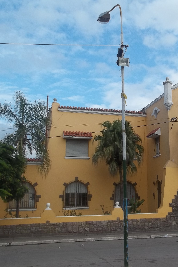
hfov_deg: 28.0
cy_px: 133
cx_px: 165
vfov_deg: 42.7
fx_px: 341
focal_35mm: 46
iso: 64
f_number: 8
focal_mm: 5.9
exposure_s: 1/125
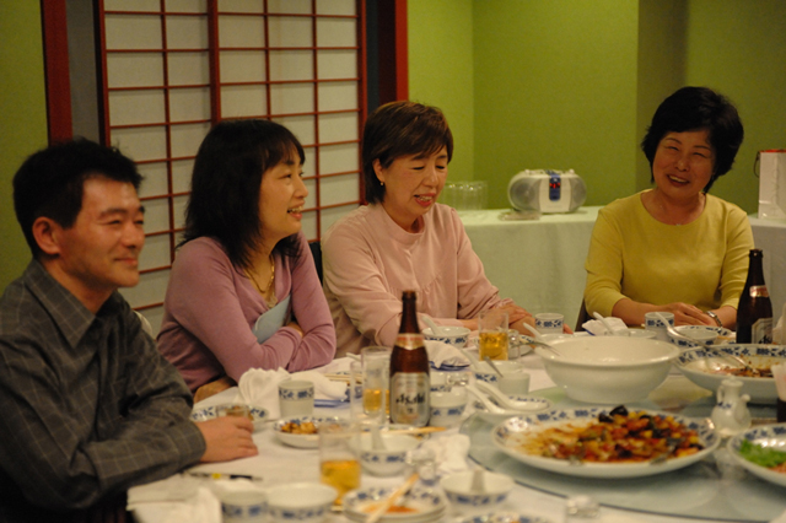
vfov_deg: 19.4
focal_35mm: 70
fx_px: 1527
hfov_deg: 28.9
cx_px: 393
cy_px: 262
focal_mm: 70
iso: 6400
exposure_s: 1/250
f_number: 2.8
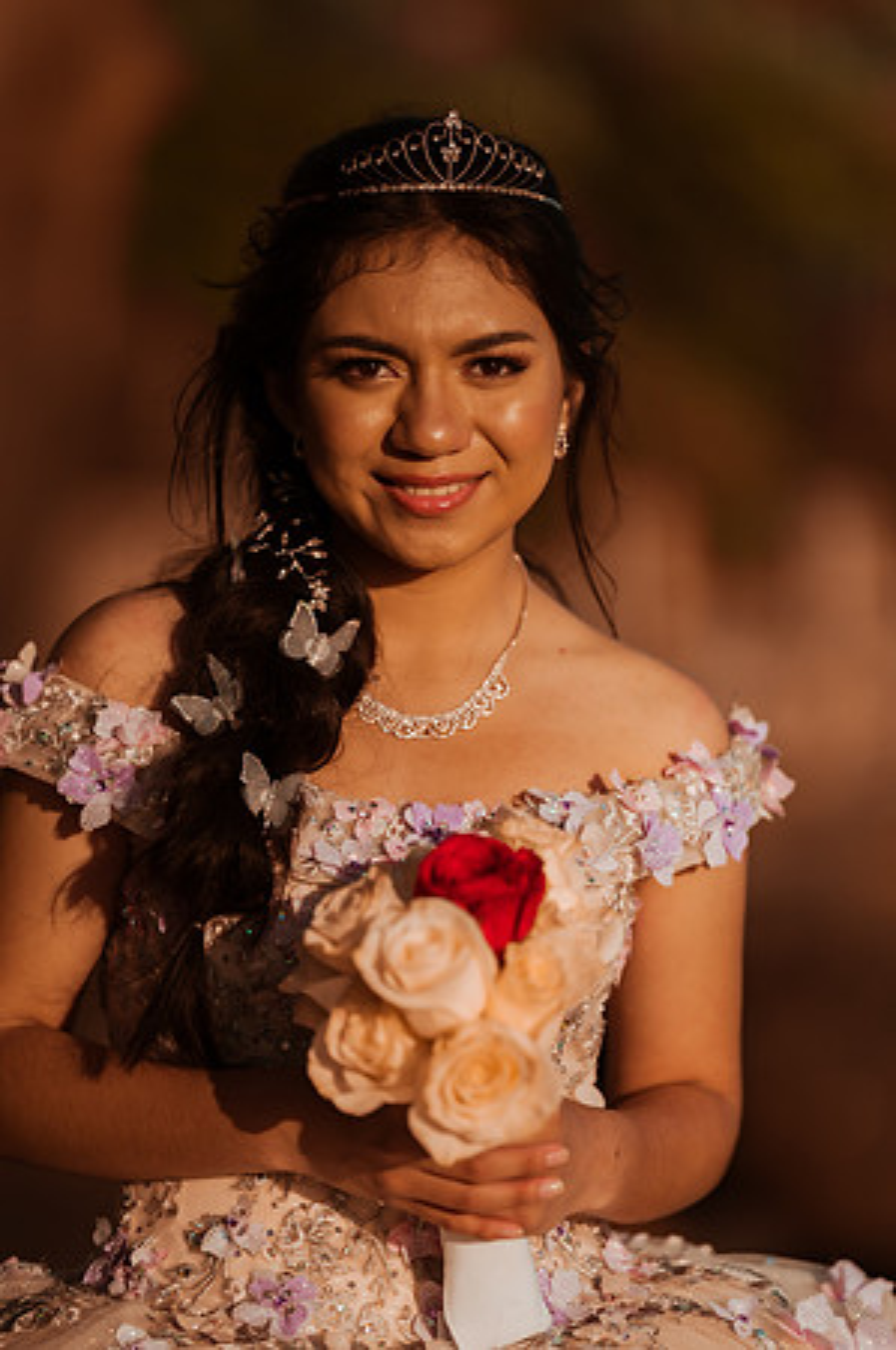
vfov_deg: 15.2
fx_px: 5051
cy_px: 675
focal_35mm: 135
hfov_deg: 10.1
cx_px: 448
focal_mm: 135
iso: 100
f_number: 1.8
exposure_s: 1/8000
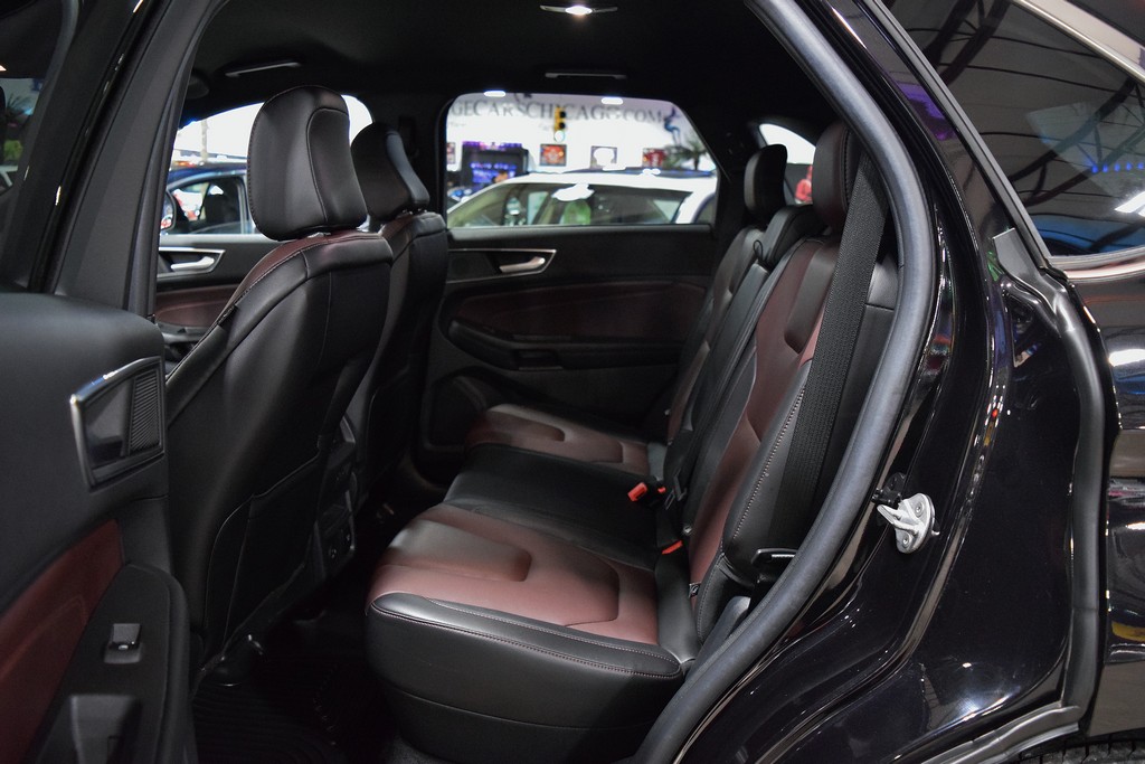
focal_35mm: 27
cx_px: 572
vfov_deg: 47.9
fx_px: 859
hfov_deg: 67.4
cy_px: 382
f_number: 3.5
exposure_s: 1/50
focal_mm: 18
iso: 6400
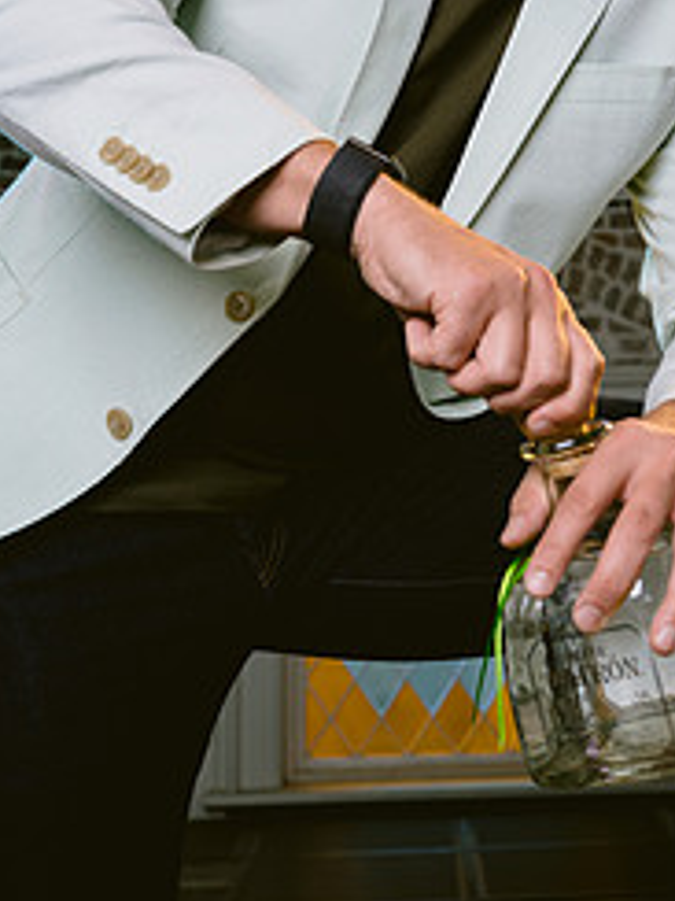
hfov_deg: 23.5
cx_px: 454
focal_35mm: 62
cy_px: 207
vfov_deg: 30.6
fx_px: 1612
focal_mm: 35
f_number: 5.6
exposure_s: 1/125
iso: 200
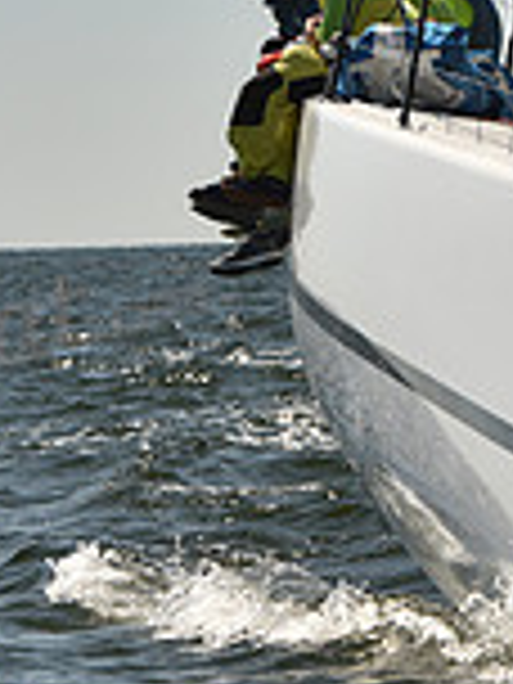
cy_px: 65
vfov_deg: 4.7
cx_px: 446
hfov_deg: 3.5
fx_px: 8398
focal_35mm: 425
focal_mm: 116
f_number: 6.3
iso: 250
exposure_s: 1/800
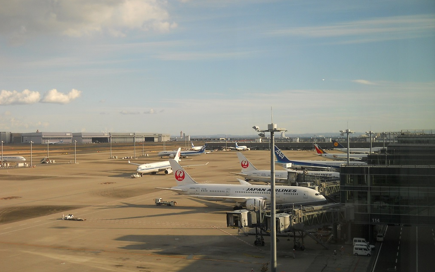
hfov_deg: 45.3
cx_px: 216
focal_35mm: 44
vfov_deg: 29.2
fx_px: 522
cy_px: 149
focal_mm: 6.72
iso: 80
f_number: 5.5
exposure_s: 1/200
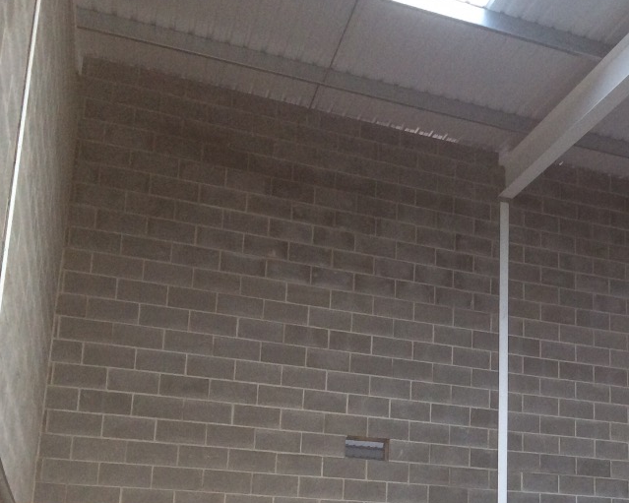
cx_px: 574
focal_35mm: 55
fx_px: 1024
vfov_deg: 26.8
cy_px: 438
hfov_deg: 32.4
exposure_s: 1/30
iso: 160
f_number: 2.2
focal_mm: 4.12
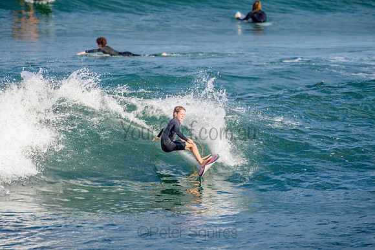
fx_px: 6377
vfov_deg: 2.2
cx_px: 188
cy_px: 125
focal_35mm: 612
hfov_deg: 3.4
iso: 180
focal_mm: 500
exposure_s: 1/1250
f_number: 5.6
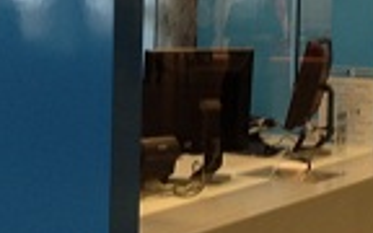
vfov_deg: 8.9
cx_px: -57
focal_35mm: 147
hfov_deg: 13.9
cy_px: 38
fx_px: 1494
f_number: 2.4
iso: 64
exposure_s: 1/24
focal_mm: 4.28
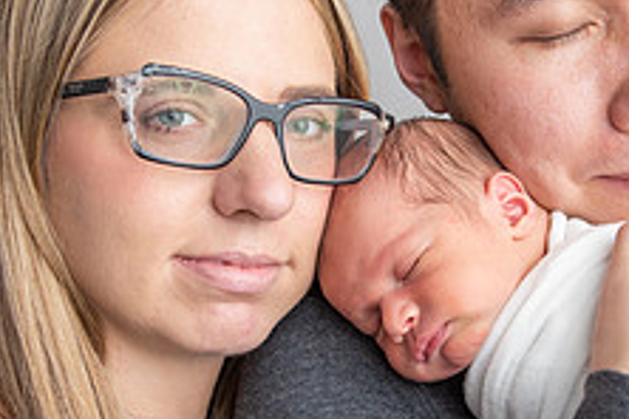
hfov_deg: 27.6
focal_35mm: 73
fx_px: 1275
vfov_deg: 18.7
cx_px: 385
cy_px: 228
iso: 320
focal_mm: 28
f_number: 3.5
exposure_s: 1/200
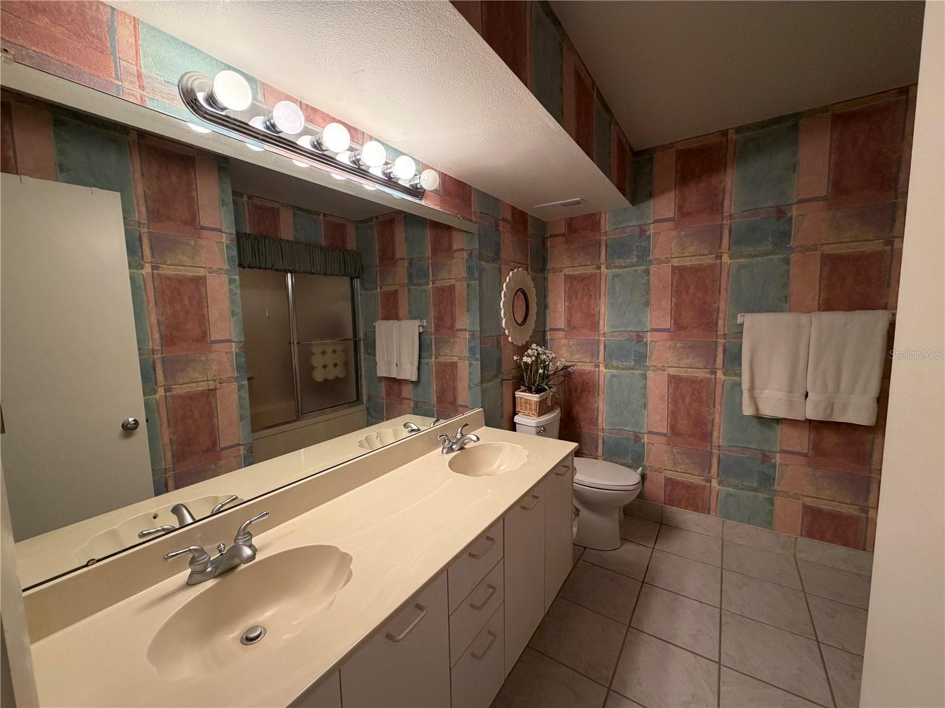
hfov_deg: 102.1
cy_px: 354
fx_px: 382
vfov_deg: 85.7
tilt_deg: -5.5
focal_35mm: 14
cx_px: 472
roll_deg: +0.9
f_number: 2.2
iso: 250
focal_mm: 2.22
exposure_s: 1/120
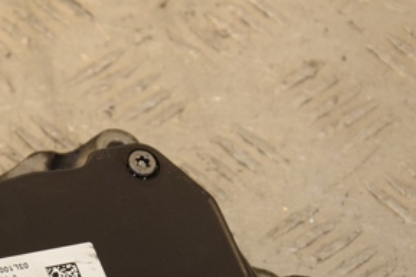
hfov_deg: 8.2
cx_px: -17
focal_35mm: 249
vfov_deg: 5.5
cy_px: 291
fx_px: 2875
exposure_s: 1/200
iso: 800
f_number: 8
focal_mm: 75
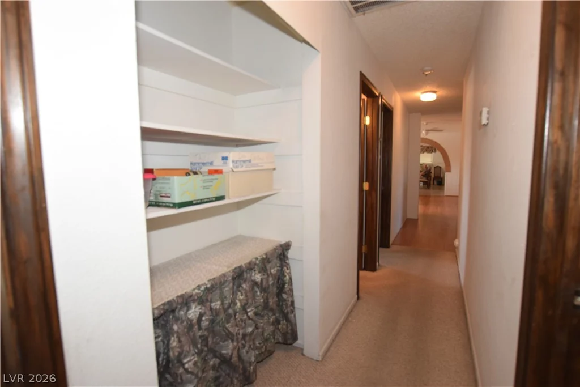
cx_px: 290
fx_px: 278
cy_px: 194
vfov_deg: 69.7
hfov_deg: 92.4
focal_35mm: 17
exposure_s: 1/80
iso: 800
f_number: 4.5
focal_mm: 11.5
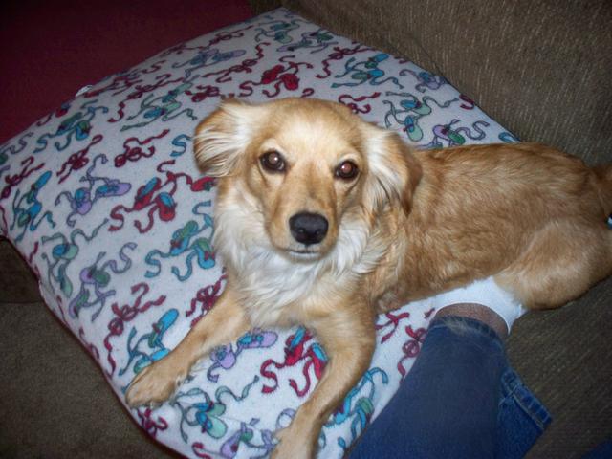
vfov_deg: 39.7
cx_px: 306
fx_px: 636
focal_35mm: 36
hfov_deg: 51.4
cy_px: 230
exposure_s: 1/30
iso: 200
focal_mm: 7.54
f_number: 2.8
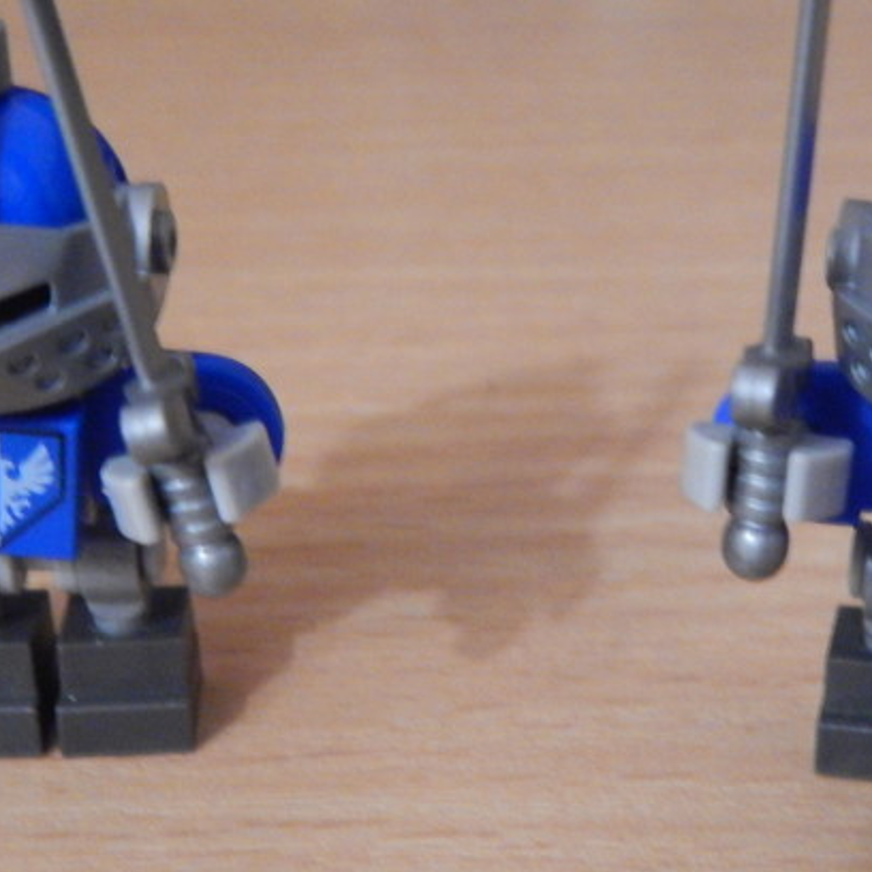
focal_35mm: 74
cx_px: 545
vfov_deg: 23.3
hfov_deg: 23.3
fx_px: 2109
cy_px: 533
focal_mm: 6.8
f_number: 3.4
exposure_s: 1/2
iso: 800
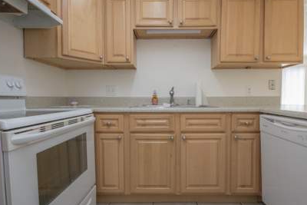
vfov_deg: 67.4
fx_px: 154
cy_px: 104
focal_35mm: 18
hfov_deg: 89.9
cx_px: 161
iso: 1400
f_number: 10
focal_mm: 10
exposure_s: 1/50
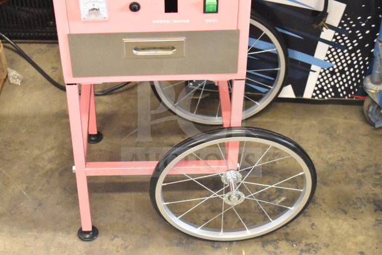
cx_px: 191
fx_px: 764
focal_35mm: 72
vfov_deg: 18.9
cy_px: 128
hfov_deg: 28.1
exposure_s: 1/80
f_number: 5.3
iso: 9000
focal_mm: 48
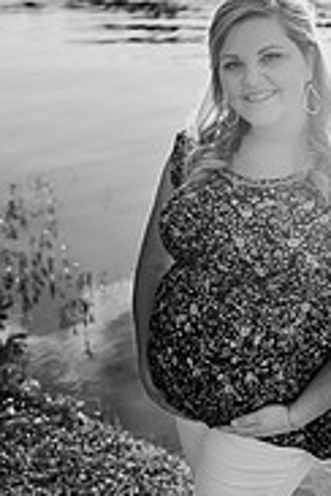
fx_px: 814
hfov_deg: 22.8
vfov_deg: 33.9
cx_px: 250
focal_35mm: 59
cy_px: 230
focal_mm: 24
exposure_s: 1/1000
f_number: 2.5
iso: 125
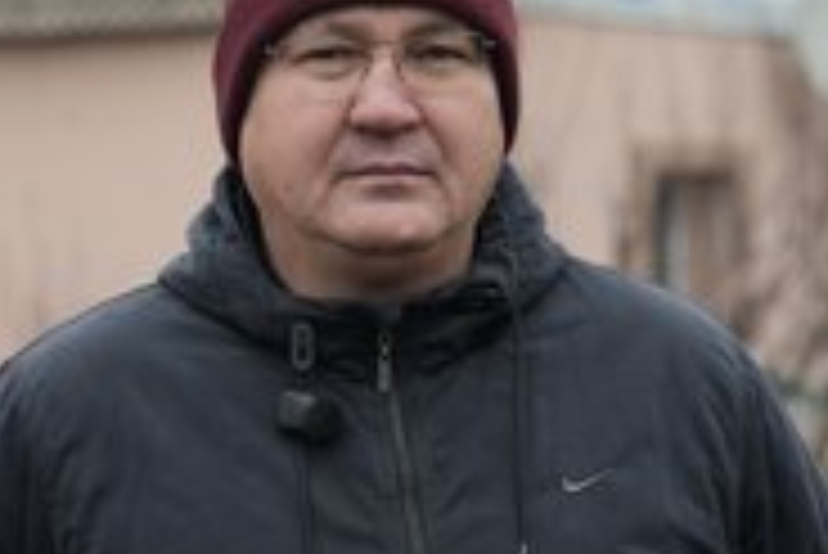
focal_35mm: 115
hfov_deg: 17.8
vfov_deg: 11.9
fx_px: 2647
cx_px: 364
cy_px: 349
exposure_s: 1/100
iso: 200
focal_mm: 53
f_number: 2.8
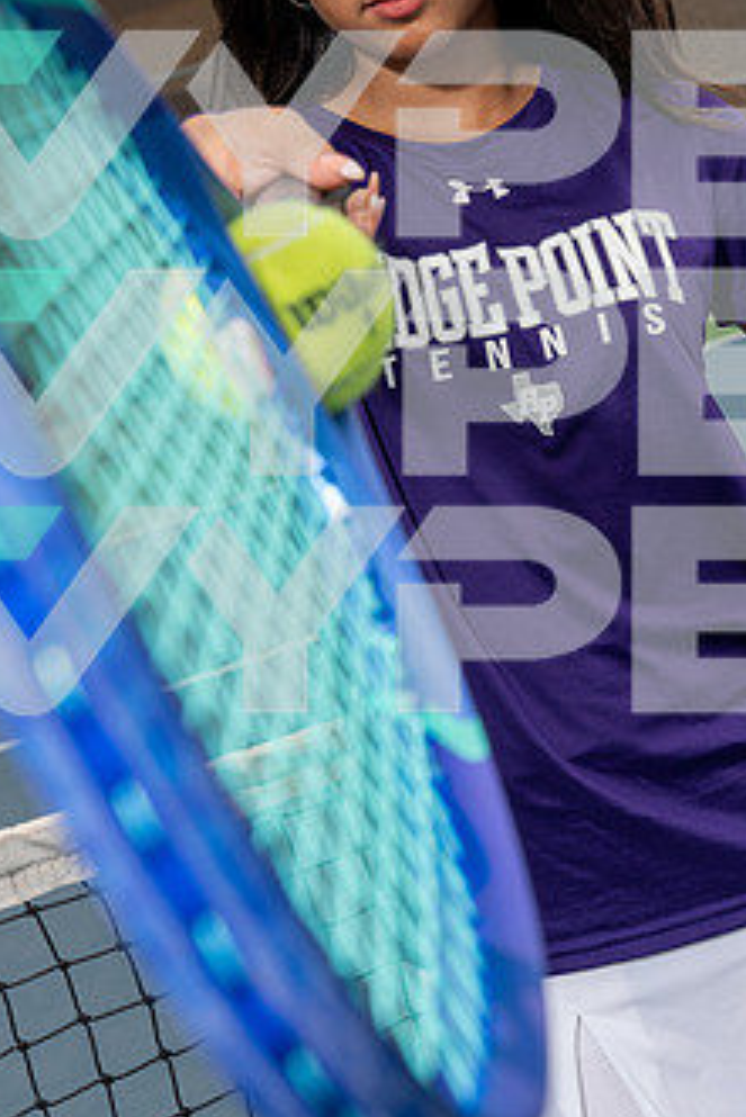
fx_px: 2235
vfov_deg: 27.9
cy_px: 375
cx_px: 365
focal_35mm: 72
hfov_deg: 18.9
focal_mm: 53
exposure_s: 1/250
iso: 100
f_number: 8
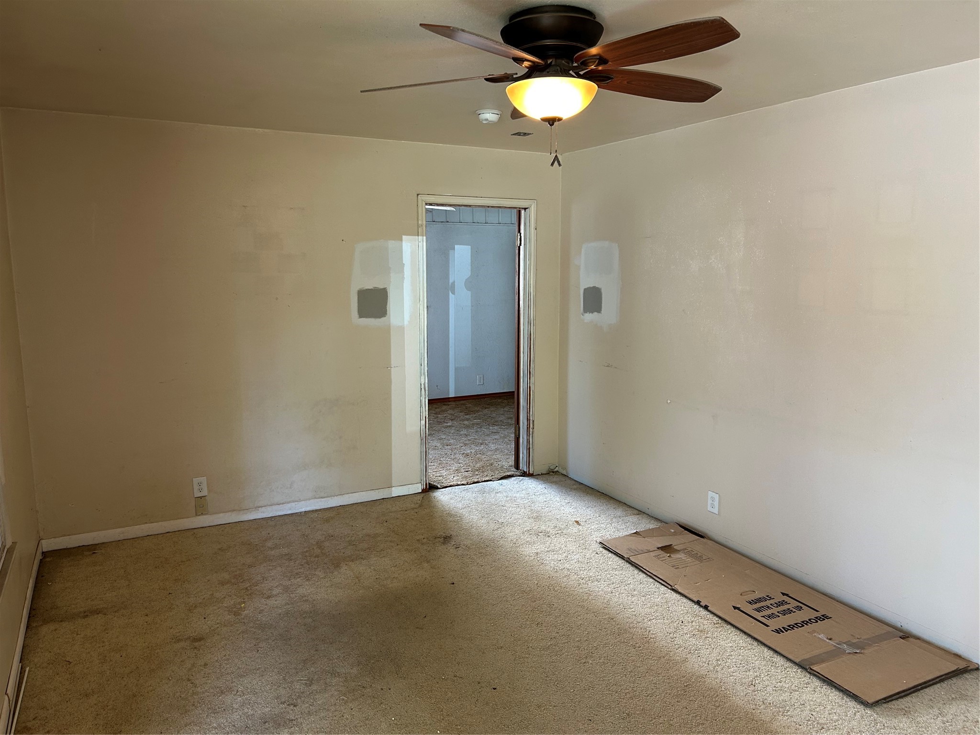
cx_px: 490
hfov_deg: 67.3
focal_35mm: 26
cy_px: 368
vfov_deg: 53.1
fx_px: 736
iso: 100
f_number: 1.5
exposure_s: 1/60
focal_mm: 5.7
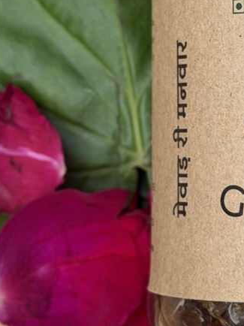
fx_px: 1665
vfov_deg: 11.0
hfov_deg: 8.3
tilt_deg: -83.0
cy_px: -20
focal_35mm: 177
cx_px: 309
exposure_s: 1/1285
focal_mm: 6.76
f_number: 1.78
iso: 64
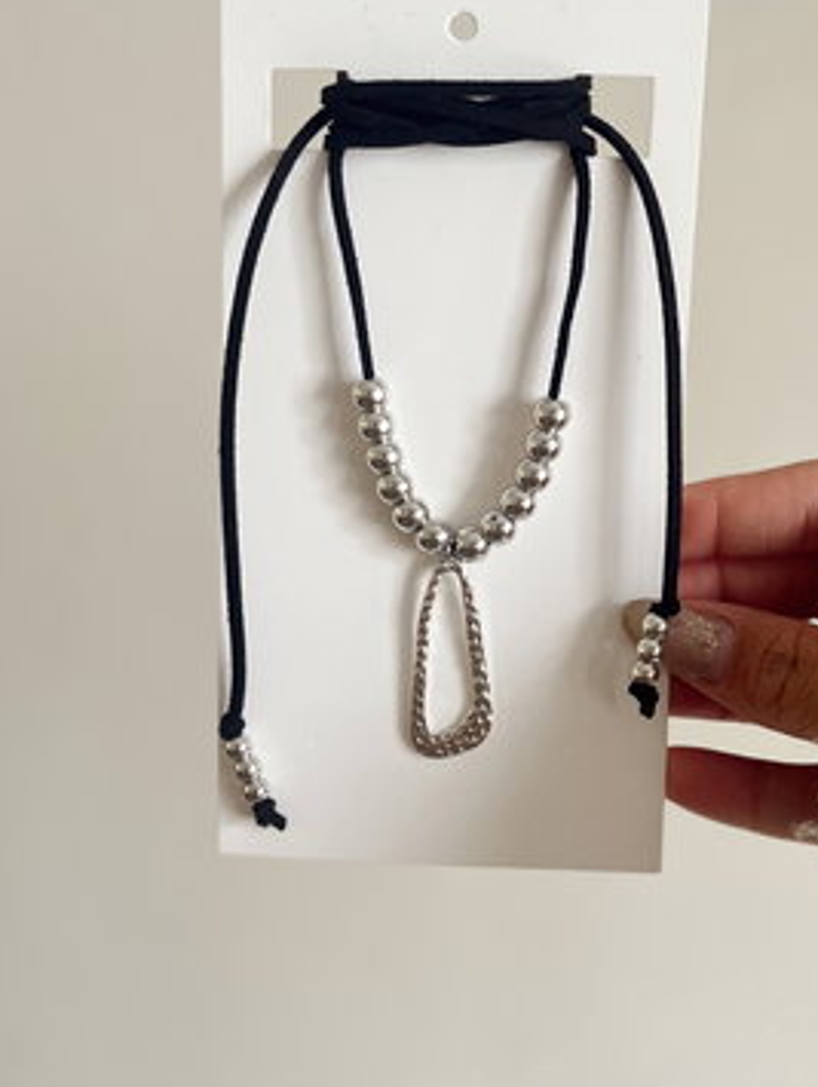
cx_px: 490
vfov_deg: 47.8
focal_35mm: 39
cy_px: 510
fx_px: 1227
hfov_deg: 36.7
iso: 250
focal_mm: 5.1
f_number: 1.6
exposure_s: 1/60
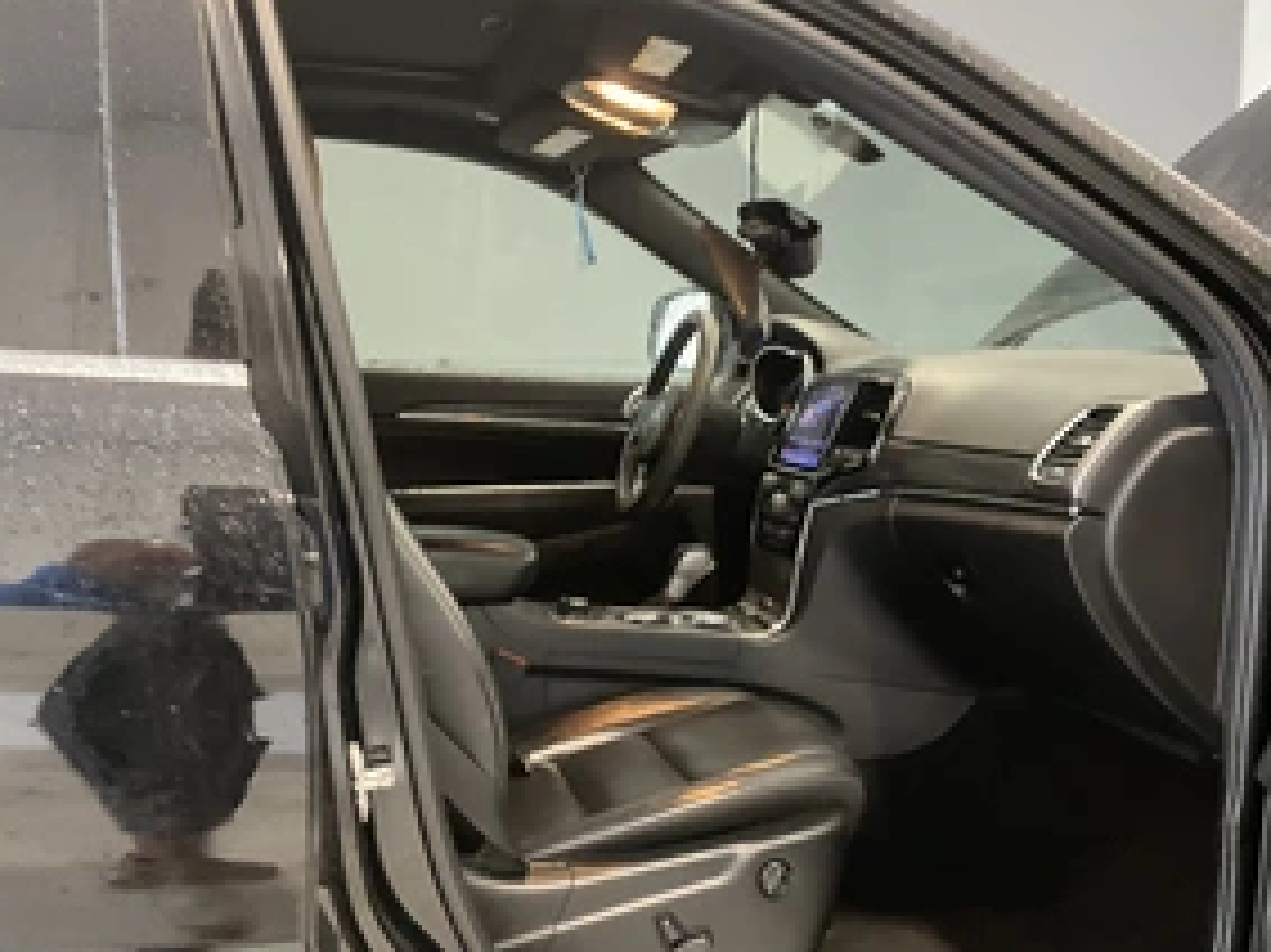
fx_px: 1505
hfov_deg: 45.8
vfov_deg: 34.9
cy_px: 611
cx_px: 656
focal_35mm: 41
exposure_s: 1/40
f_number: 1.8
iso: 320
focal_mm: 3
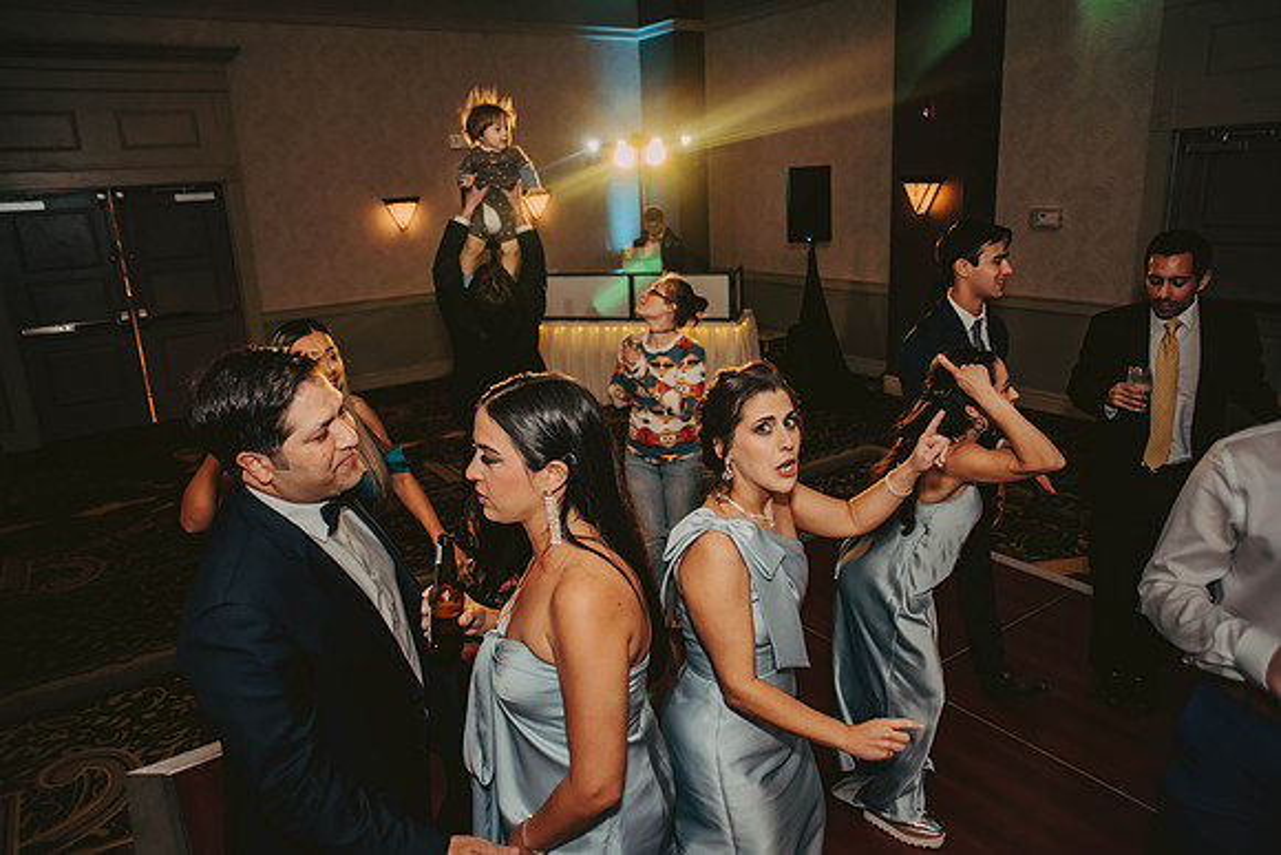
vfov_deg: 53.2
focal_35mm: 24
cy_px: 428
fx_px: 854
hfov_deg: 73.7
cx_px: 640
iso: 800
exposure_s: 1/100
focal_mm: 24
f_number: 2.8
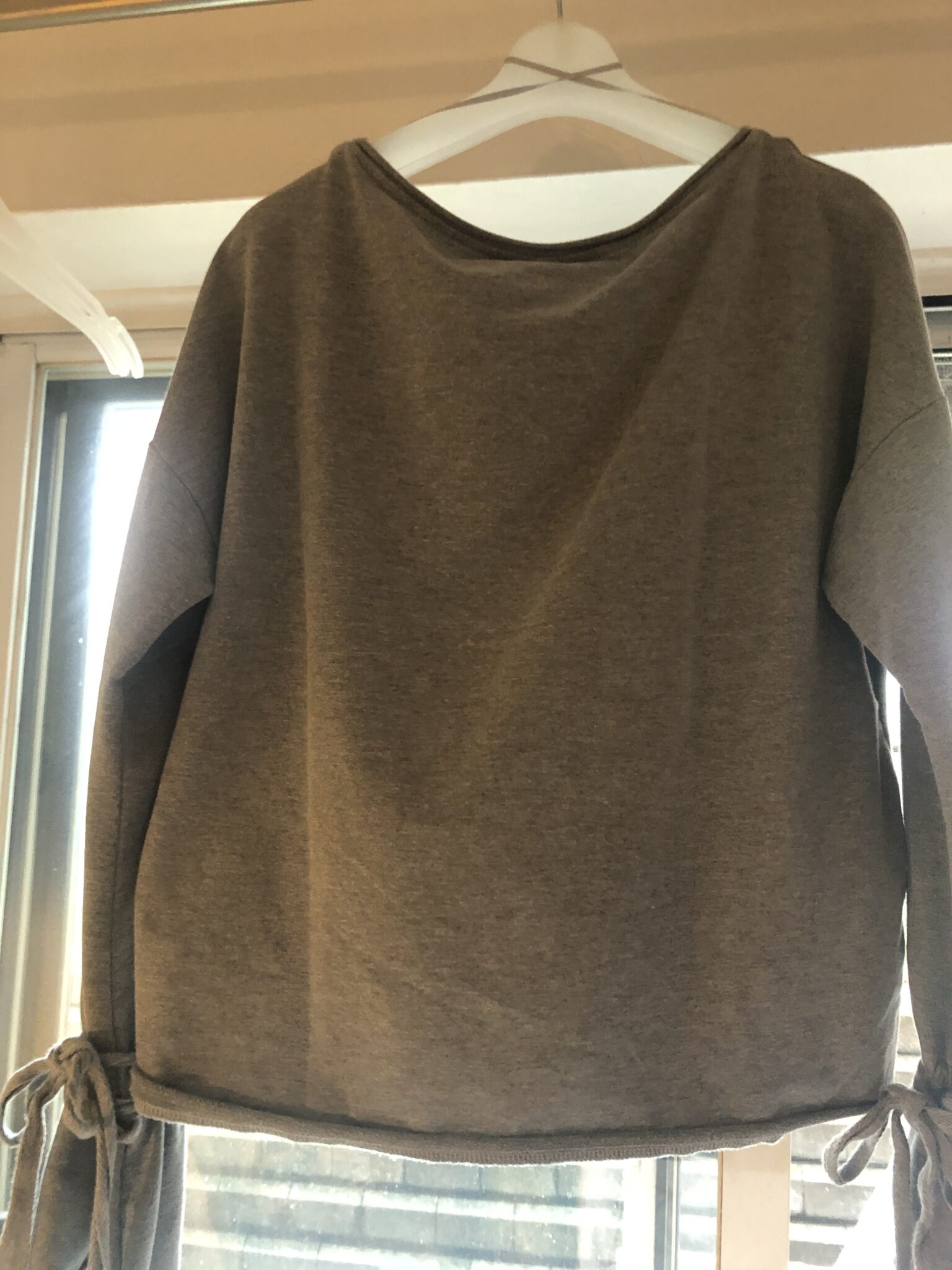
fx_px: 1027
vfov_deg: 63.4
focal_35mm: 28
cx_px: 476
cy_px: 635
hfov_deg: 49.7
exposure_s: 1/12
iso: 100
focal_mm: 3.99
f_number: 1.8
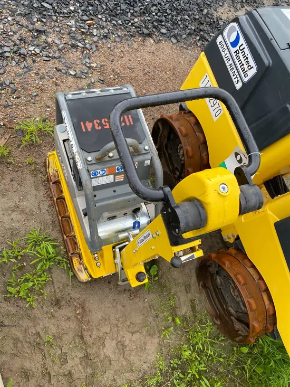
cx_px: 145
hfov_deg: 53.1
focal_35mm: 26
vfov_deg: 67.3
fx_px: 290
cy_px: 194
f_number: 1.8
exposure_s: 1/122
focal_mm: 4.25
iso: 40
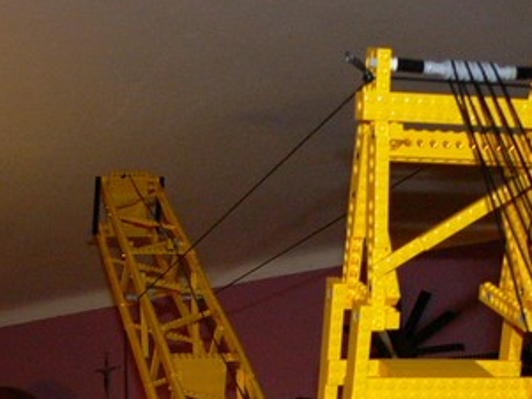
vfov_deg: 15.2
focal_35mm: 93
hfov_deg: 21.1
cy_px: 508
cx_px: 253
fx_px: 1430
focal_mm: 7.4
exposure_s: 1/30
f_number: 2.8
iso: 200
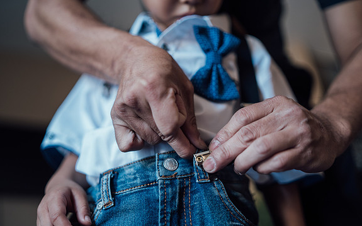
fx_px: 355
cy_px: 119
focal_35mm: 36
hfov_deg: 54.0
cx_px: 182
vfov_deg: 35.3
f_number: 1.4
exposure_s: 1/160
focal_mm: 35
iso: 400
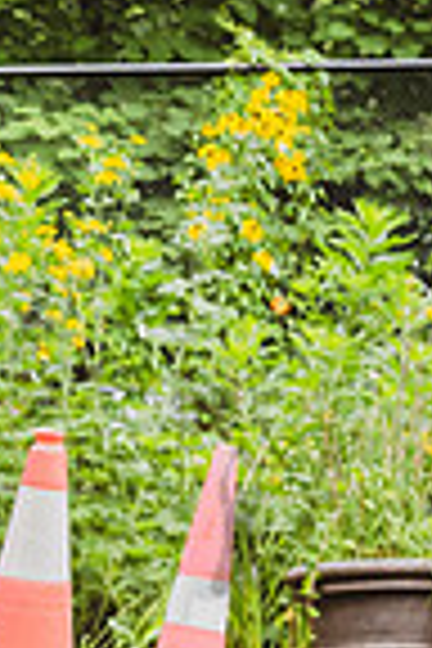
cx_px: -436
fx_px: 3780
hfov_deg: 6.4
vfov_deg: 9.8
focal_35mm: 210
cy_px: 530
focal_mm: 45
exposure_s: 1/400
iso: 640
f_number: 4.5
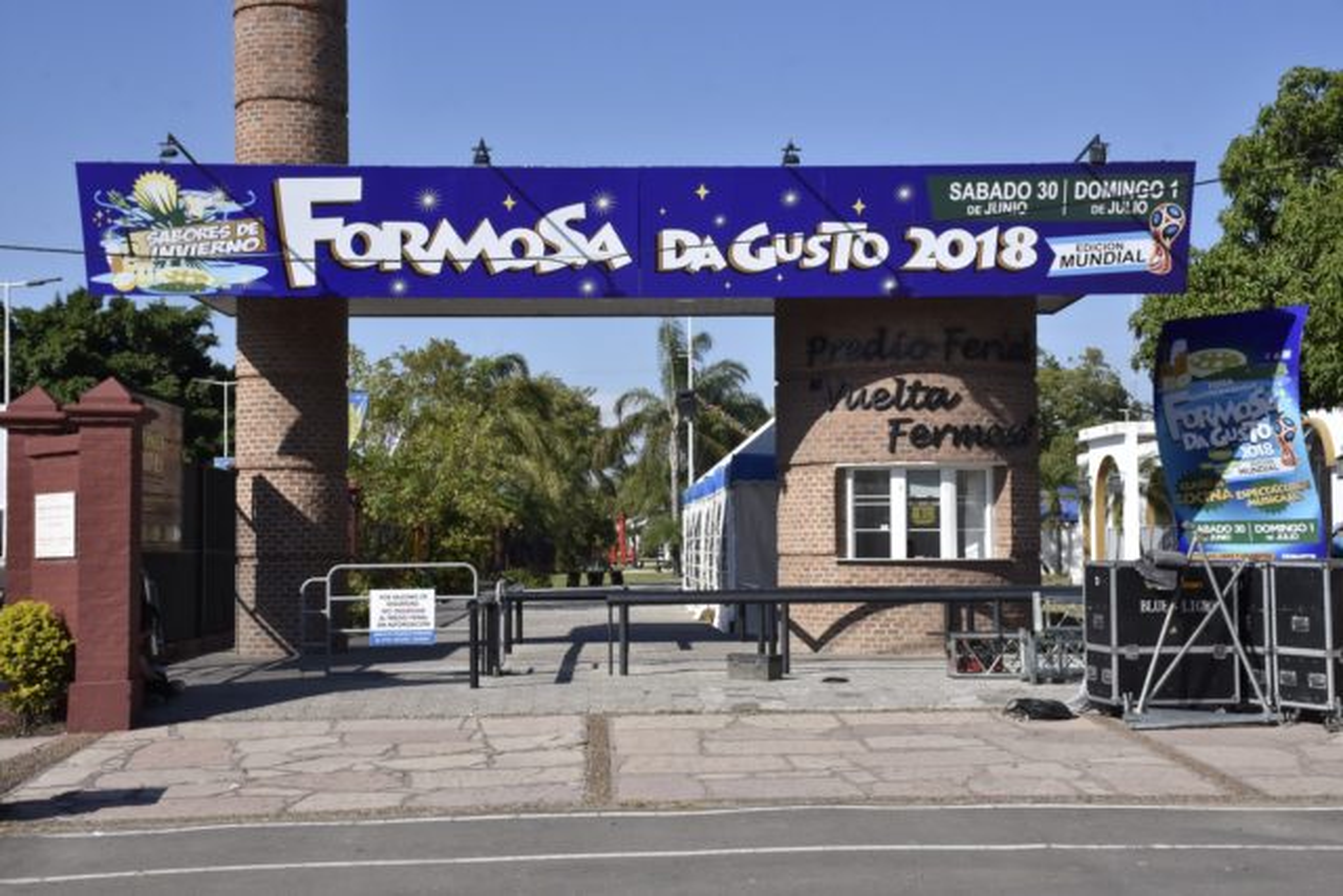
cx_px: 672
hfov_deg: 37.8
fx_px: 1959
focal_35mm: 52
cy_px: 448
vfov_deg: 25.8
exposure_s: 1/800
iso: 400
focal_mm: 35
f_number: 14
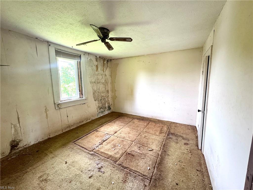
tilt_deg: -7.9
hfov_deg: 102.1
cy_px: 95
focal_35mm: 14
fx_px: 102
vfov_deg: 85.7
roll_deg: +1.1
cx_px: 126
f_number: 2.2
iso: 250
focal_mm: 2.22
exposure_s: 1/99
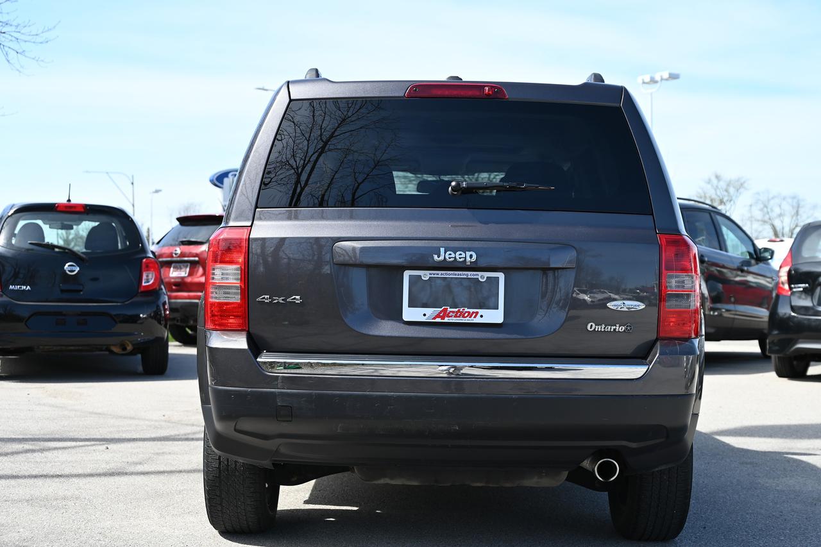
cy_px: 274
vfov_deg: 26.0
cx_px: 410
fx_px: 1186
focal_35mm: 52
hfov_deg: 38.2
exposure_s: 1/250
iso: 110
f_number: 5.6
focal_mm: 52
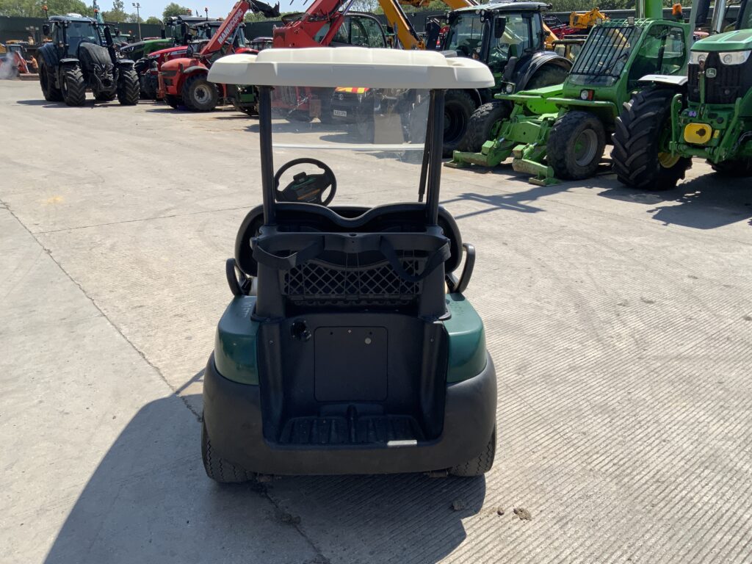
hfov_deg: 61.7
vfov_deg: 48.2
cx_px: 376
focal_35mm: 29
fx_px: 630
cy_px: 282
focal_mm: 3
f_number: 1.8
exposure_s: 1/1451
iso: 16
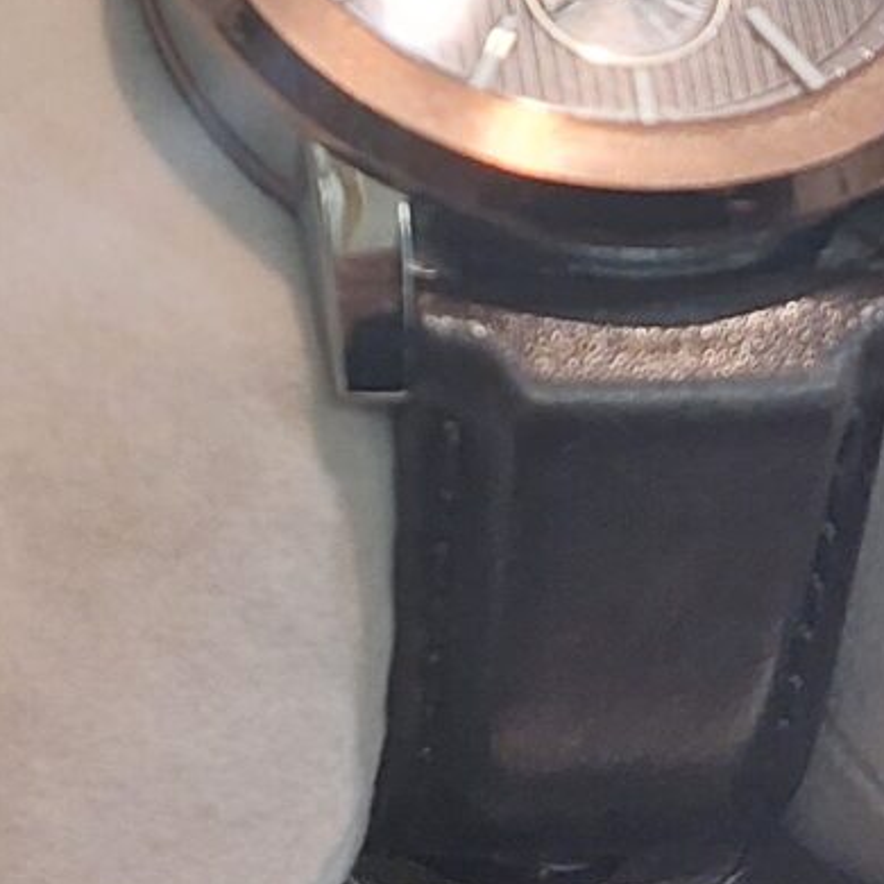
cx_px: -154
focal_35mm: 145
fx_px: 4189
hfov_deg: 11.8
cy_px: -322
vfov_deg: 11.7
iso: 160
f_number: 1.8
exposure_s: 1/50
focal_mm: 5.23
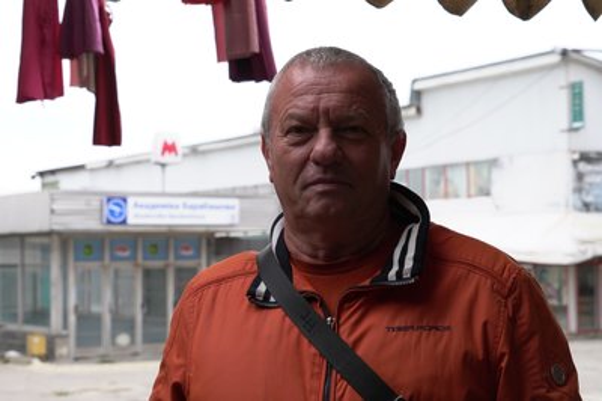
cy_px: 200
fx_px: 952
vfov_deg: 23.7
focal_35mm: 57
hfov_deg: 35.1
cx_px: 301
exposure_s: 1/160
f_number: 8
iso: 500
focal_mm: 57
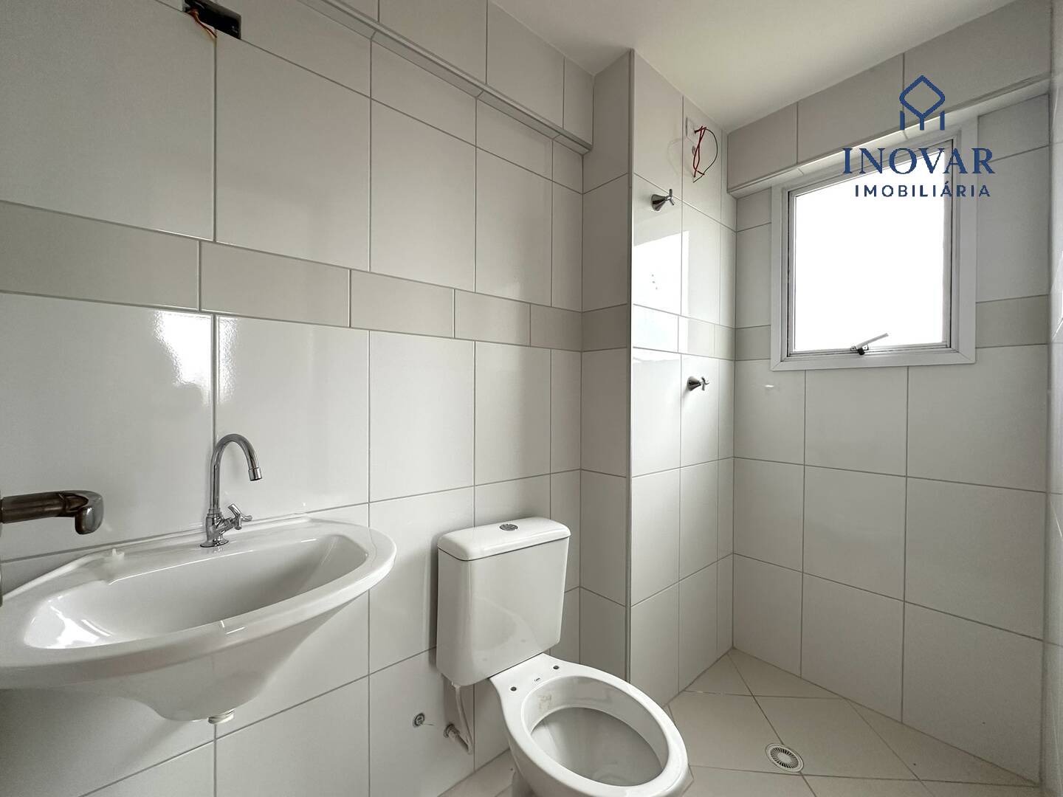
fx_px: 430
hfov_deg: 102.1
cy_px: 398
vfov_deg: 85.7
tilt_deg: -0.1
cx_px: 532
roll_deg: -0.7
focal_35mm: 14
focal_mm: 2.22
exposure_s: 1/99
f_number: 2.2
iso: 125
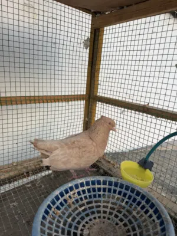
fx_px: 164
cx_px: 88
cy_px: 118
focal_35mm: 24
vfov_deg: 71.6
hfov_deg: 56.8
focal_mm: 6.76
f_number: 1.78
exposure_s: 1/317
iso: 80
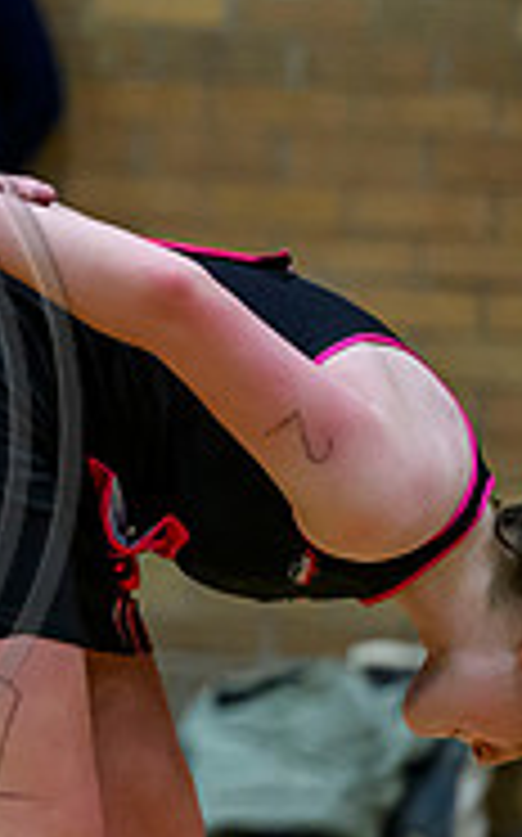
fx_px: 14111
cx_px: -840
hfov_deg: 2.1
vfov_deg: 3.4
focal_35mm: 619
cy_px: 311
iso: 4000
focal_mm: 150
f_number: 3.2
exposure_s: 1/800
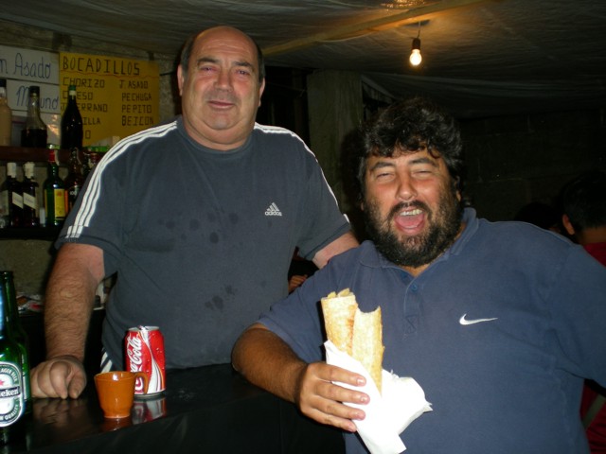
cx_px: 303
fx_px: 665
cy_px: 227
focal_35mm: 38
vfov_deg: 37.7
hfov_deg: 49.0
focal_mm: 6.3
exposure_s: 1/60
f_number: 3.1
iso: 70
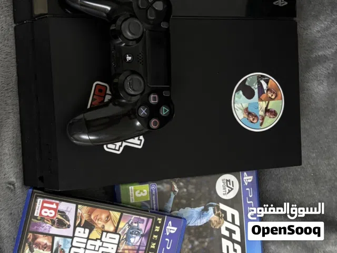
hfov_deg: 67.3
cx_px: 168
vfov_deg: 53.1
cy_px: 126
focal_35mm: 26
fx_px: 253
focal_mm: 5.96
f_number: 1.6
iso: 640
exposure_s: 1/25
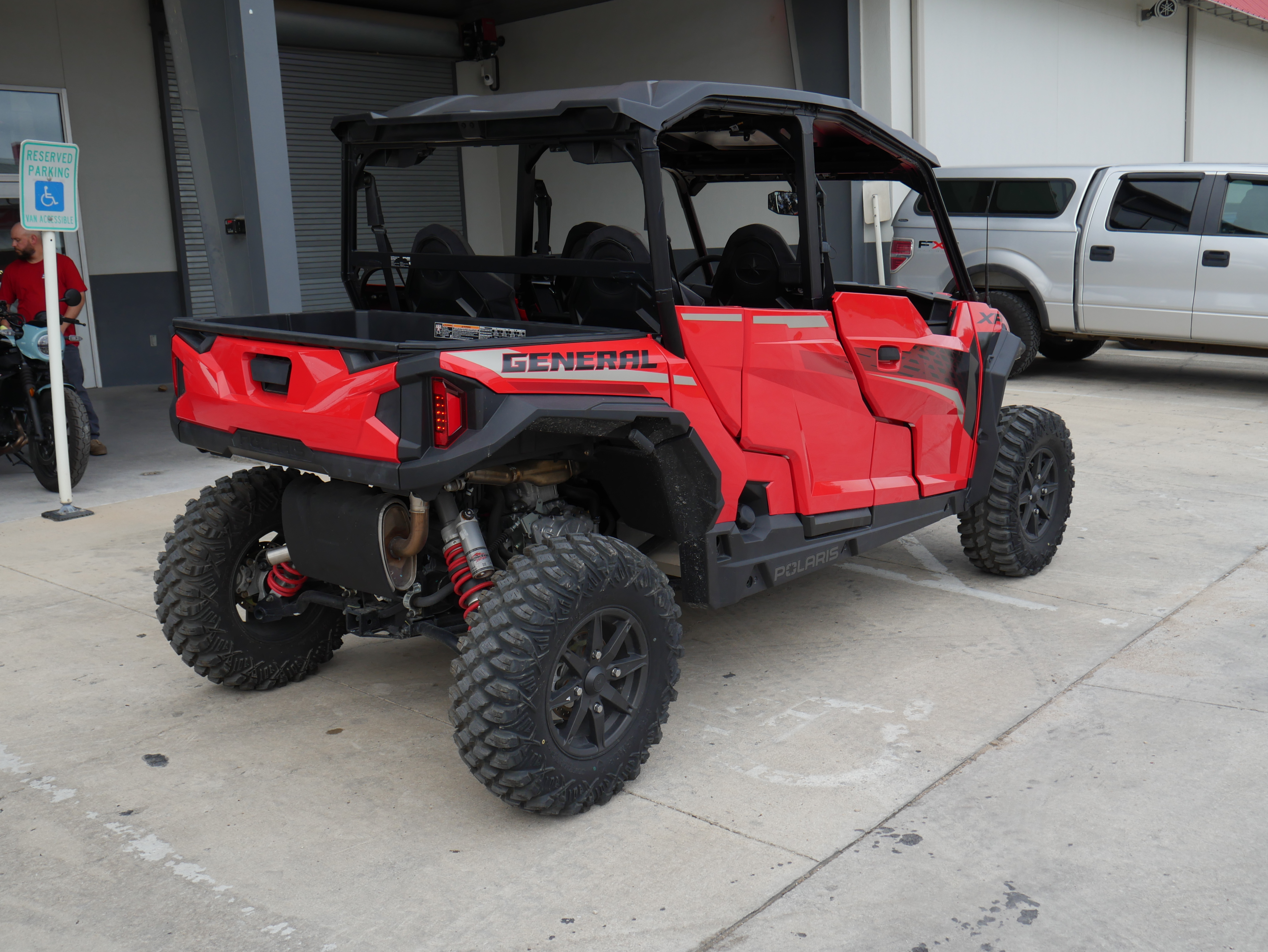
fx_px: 1246
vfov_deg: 41.8
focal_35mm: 34
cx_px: 634
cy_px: 476
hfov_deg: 53.9
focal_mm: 17
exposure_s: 1/160
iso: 200
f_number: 5
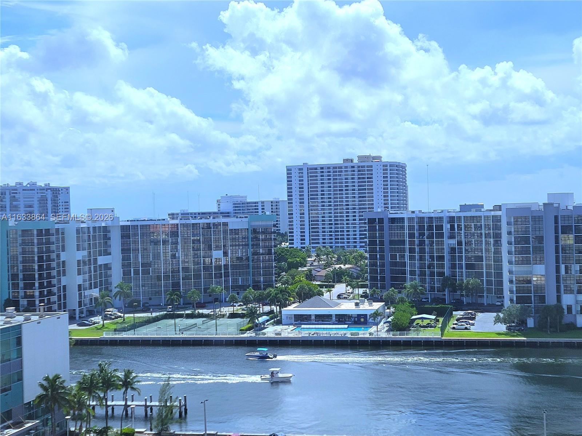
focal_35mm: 24
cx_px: 291
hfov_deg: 71.6
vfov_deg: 56.8
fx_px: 403
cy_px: 218
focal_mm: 6.7
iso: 16
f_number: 1.8
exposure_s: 1/1429
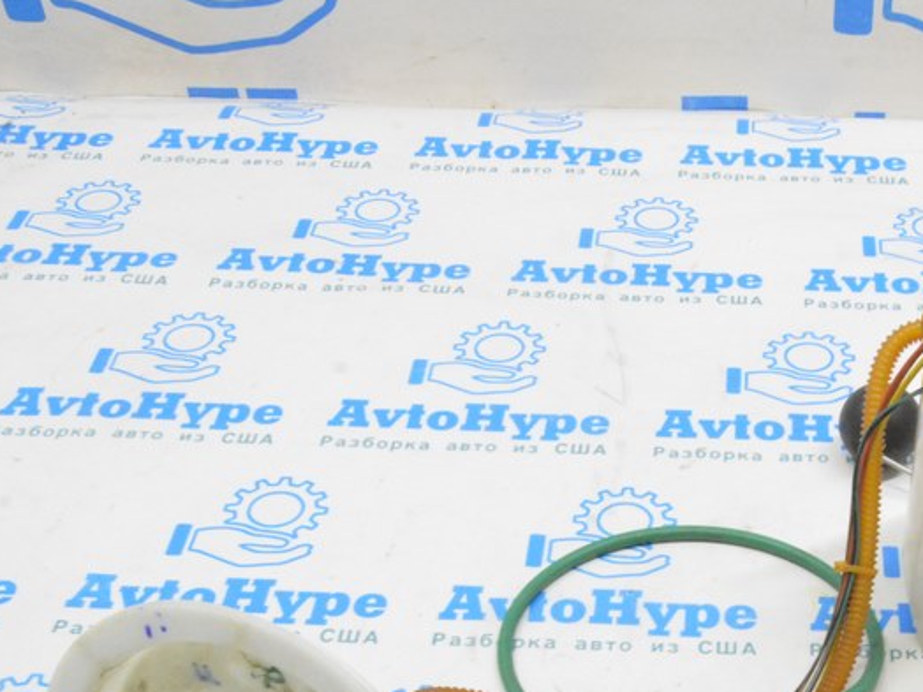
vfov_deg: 23.2
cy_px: 585
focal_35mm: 62
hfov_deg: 30.4
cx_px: 749
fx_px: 1653
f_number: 20
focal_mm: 22
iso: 6400
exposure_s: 1/15
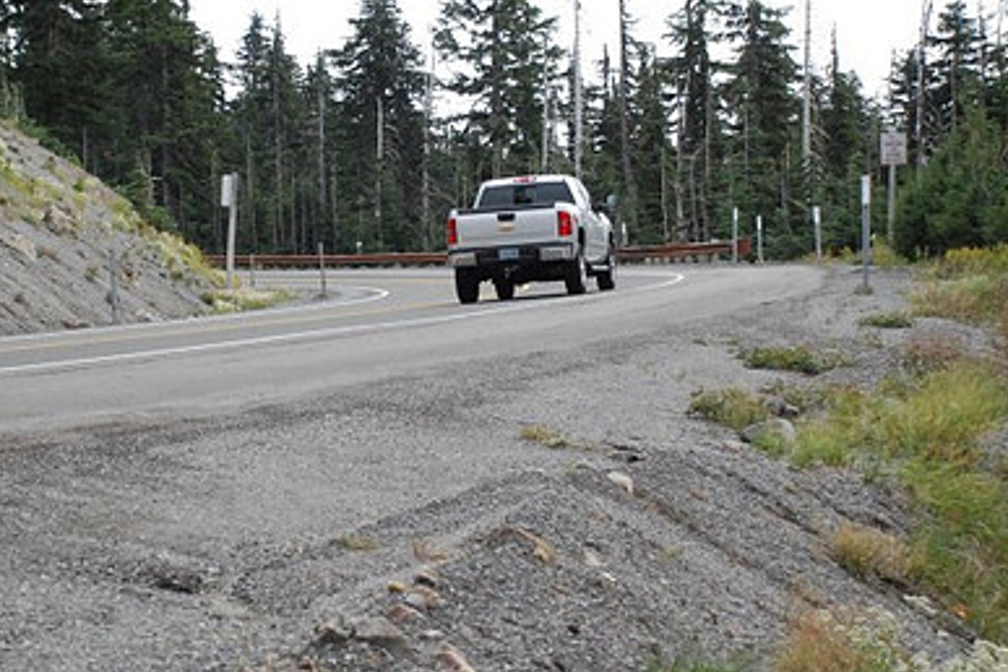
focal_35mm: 90
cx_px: 391
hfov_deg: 22.6
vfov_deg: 15.2
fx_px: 2520
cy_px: 275
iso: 1600
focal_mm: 40
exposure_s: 1/4000
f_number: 4.5
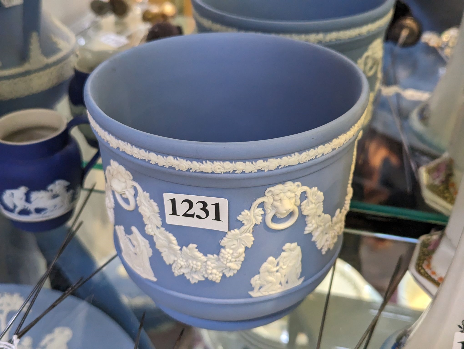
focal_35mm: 48
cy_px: 174
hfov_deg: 39.6
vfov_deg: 30.3
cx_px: 232
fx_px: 644
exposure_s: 1/99.9
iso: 606
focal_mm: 6.81
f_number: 1.85
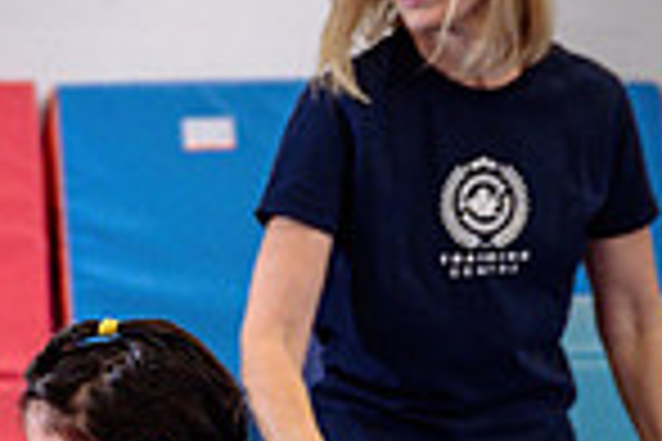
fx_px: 3751
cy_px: 612
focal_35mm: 204
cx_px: -140
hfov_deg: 9.9
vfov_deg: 6.7
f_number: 3.5
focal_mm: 44
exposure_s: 1/250
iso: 1600
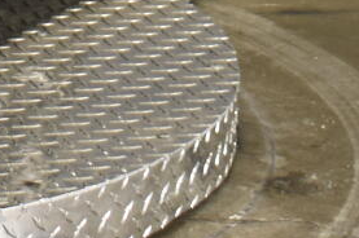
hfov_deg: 6.7
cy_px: -531
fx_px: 2915
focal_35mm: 293
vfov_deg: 4.5
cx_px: -522
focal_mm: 27
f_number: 4
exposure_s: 1/40
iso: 400
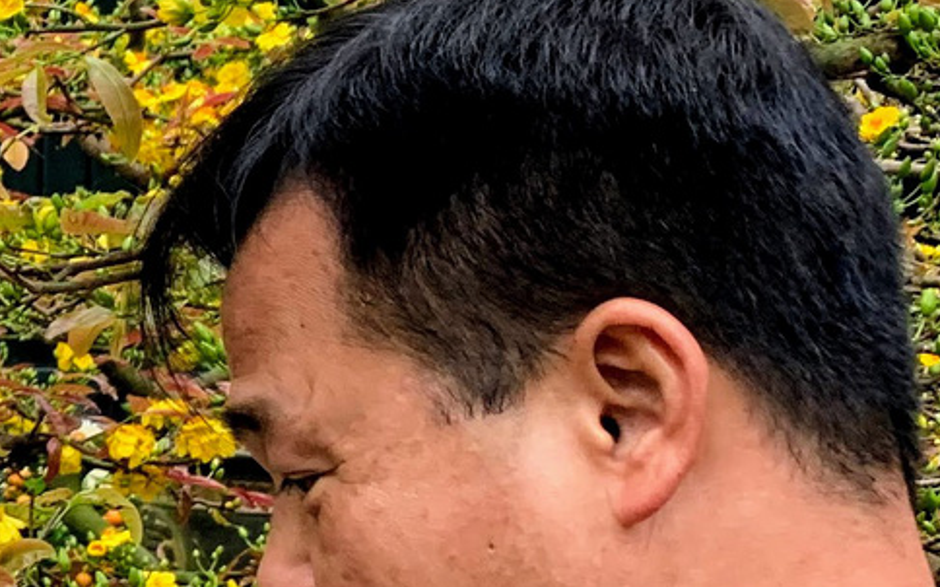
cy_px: 375
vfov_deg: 11.5
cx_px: -561
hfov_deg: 16.3
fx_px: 2919
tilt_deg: +0.7
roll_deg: -1.1
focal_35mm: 114
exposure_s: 1/121
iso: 80
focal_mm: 4.25
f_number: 1.8
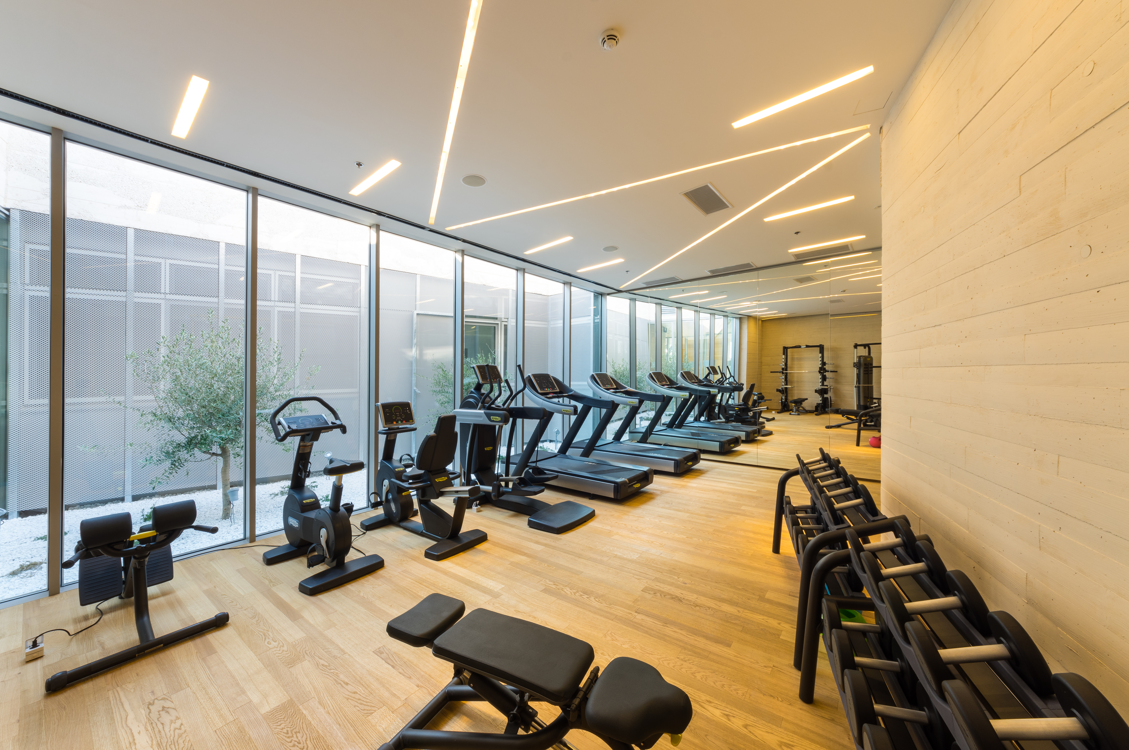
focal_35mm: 12
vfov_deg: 89.9
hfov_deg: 112.7
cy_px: 375
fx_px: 376
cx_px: 564
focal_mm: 8
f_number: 11
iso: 100
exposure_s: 1/5
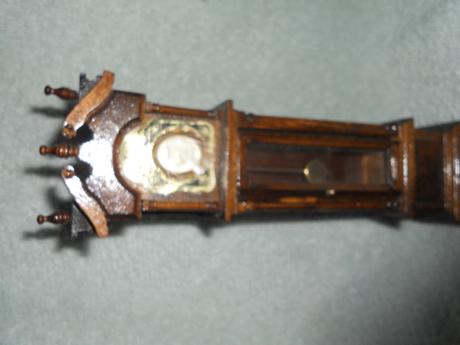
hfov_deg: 56.8
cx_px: 230
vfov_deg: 44.2
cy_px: 172
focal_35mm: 32
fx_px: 425
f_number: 8.8
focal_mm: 5.8
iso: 80
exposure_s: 1/25
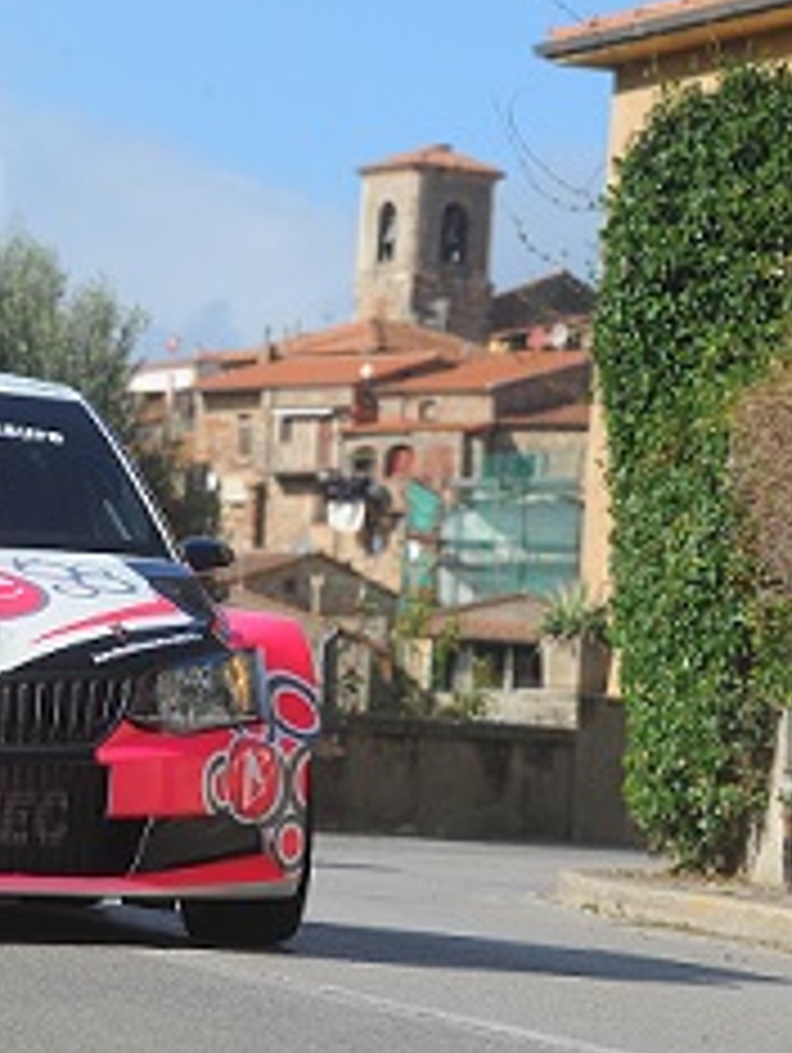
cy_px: 486
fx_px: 7065
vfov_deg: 8.5
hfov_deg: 6.4
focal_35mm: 232
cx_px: 27
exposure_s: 1/800
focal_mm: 145
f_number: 9
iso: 400
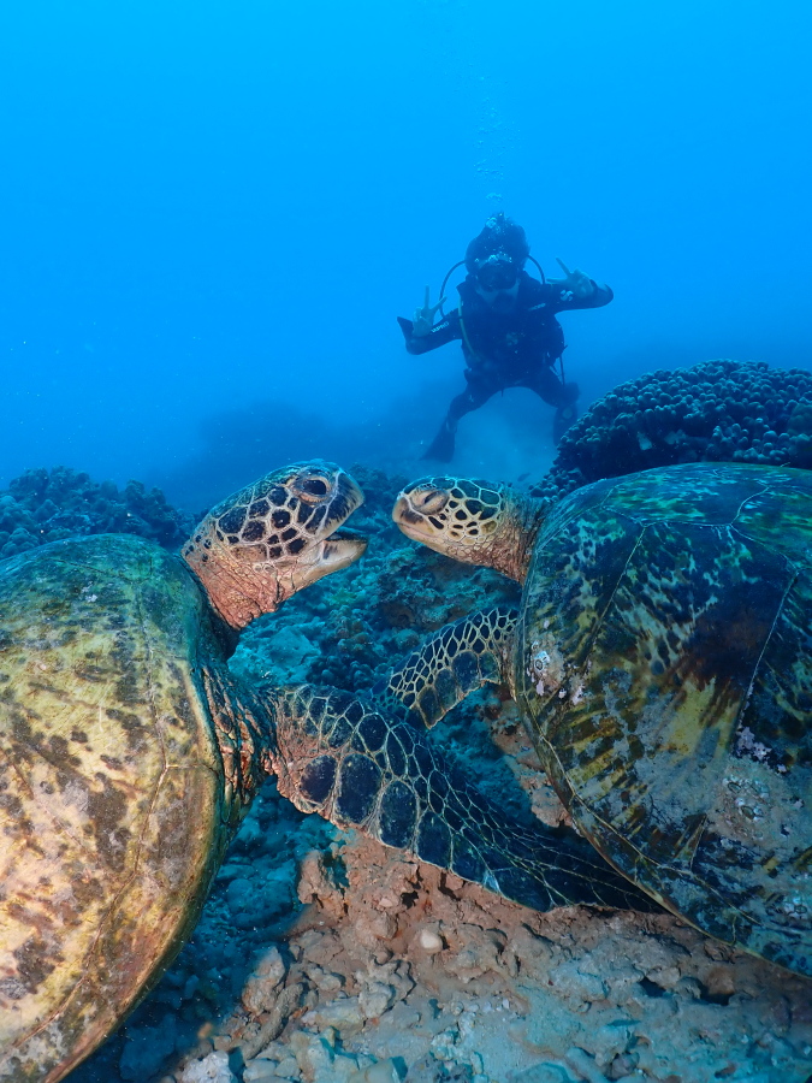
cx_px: 406
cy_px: 542
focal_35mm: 25
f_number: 2.8
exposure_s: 1/160
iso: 100
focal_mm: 4.5
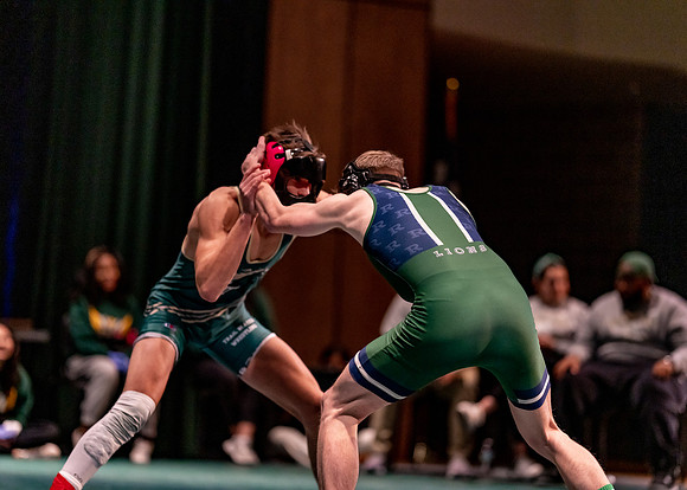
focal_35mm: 141
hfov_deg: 14.2
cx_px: 344
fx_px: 2759
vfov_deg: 10.2
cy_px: 245
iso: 2000
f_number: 1.8
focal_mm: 135
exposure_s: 1/800
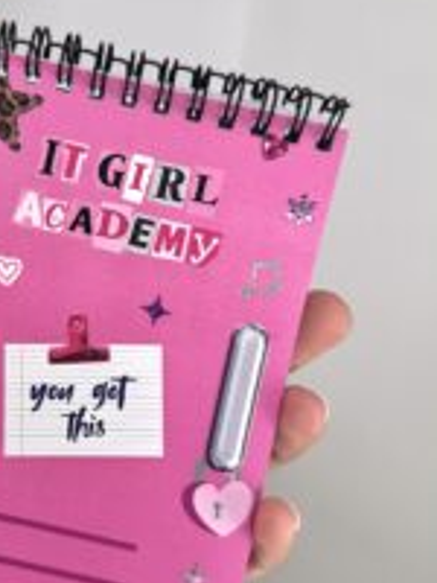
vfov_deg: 39.6
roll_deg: -6.6
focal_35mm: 48
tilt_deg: -11.8
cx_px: 73
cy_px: 306
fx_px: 808
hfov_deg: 29.4
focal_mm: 6.76
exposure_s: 1/119
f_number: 1.78
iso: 200
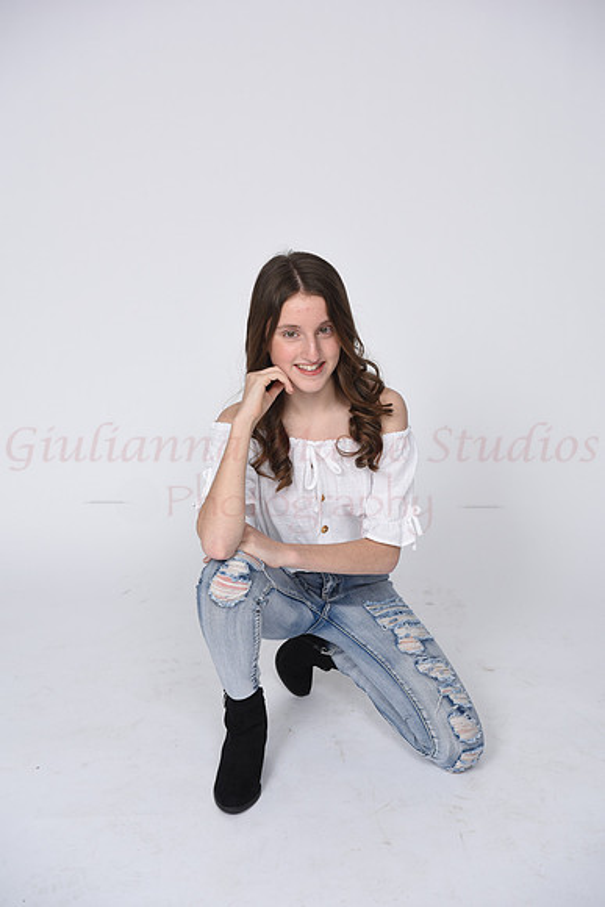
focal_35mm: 55
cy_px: 454
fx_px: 1386
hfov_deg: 24.6
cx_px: 302
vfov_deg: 36.2
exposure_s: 1/125
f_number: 9
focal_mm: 55
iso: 160
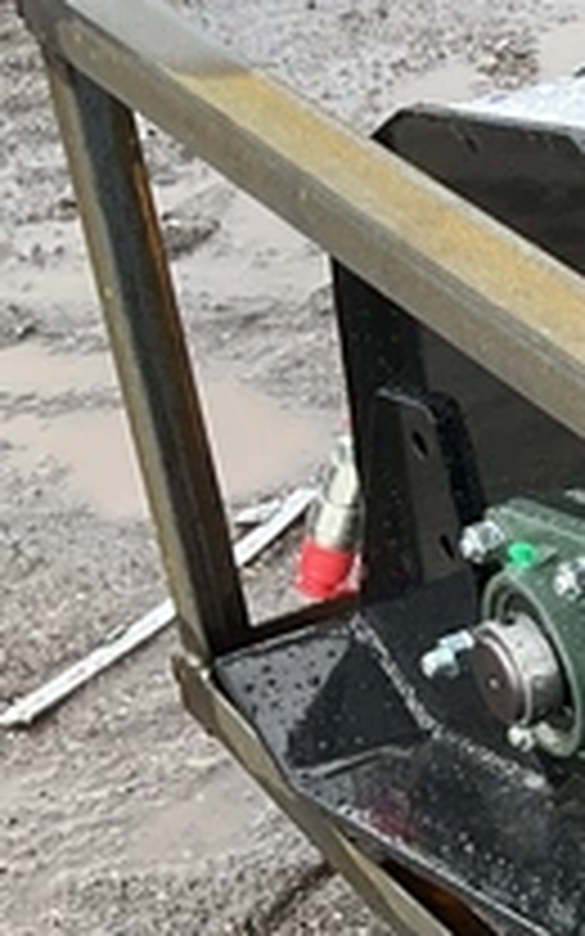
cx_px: 1575
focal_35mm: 111
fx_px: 2832
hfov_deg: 9.8
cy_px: 317
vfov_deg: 18.7
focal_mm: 3
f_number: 1.8
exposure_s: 1/122
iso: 20
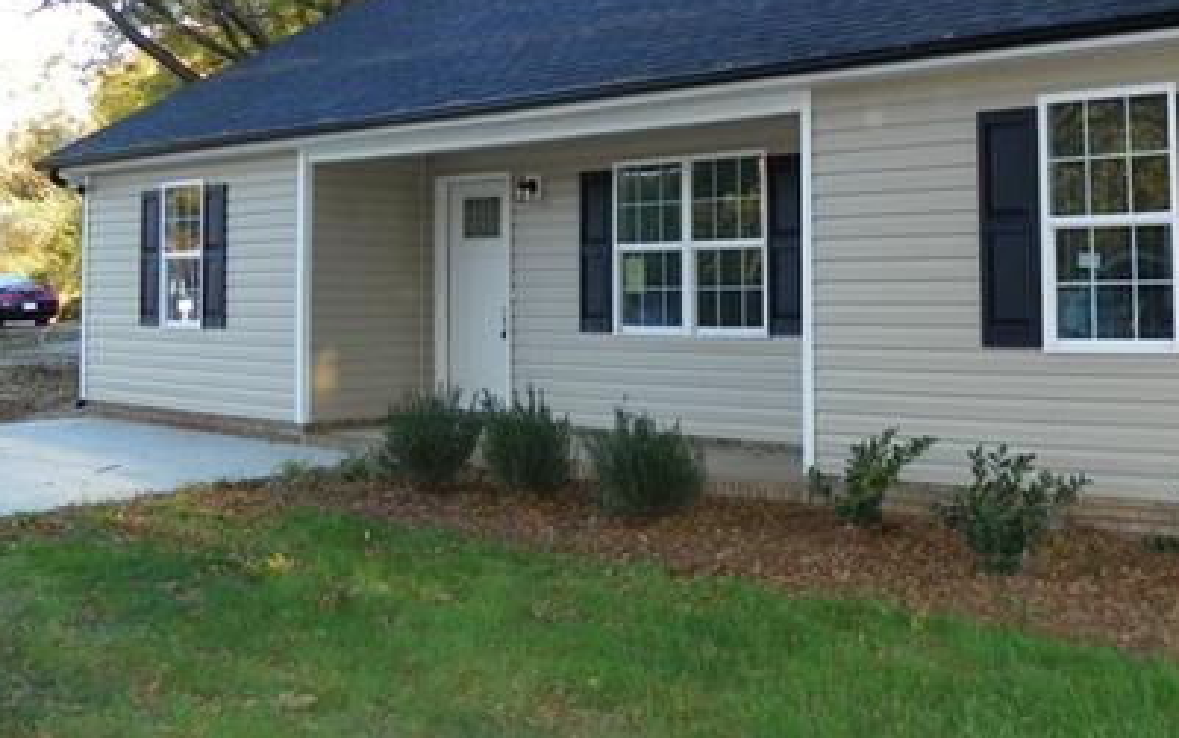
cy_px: 176
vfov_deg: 28.8
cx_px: 882
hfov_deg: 43.8
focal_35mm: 44
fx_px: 1414
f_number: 2.8
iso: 125
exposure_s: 1/125
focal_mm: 4.6
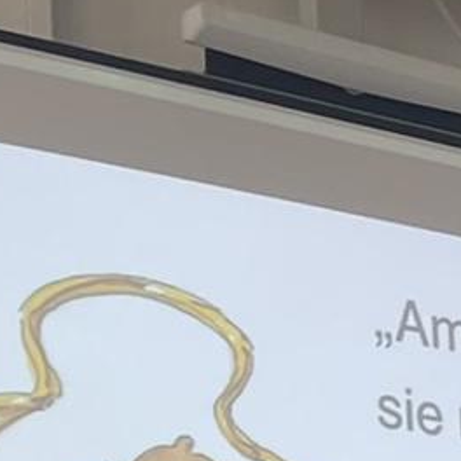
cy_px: 1207
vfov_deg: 9.1
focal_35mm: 167
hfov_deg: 9.1
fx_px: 2516
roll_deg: +0.2
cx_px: 1205
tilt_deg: -8.1
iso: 64
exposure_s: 1/121
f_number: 1.6
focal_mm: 4.2
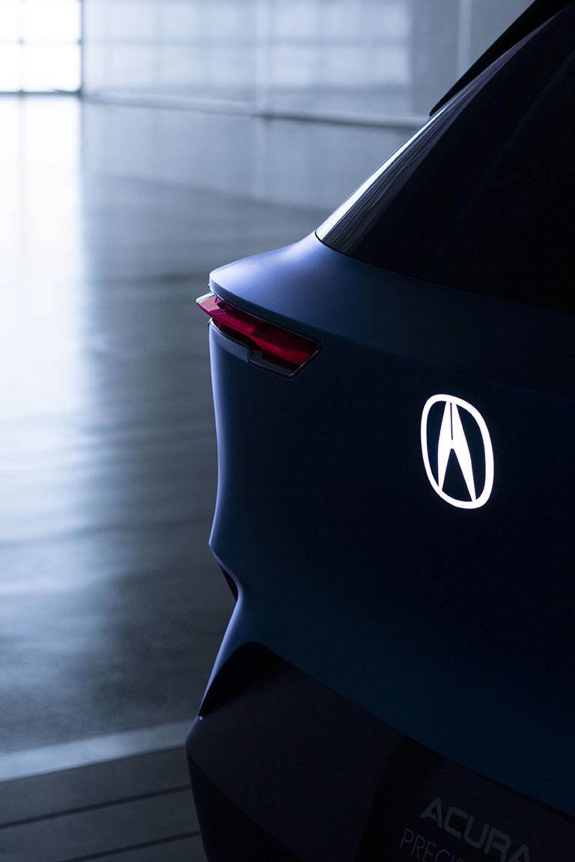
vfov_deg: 24.8
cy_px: 431
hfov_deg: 16.7
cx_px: 288
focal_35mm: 82
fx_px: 1964
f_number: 3.5
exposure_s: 1/800
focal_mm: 55
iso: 1250
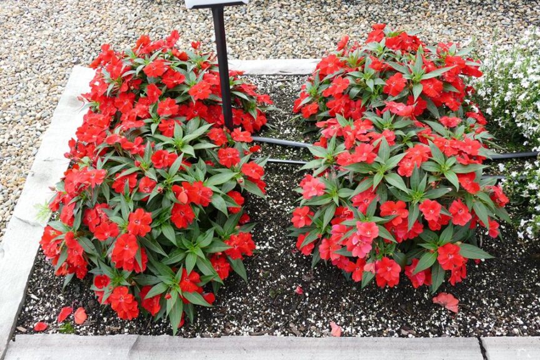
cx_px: 270
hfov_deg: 57.2
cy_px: 180
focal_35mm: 33
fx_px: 495
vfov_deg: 40.0
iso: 125
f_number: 3
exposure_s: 1/320
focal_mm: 11.86
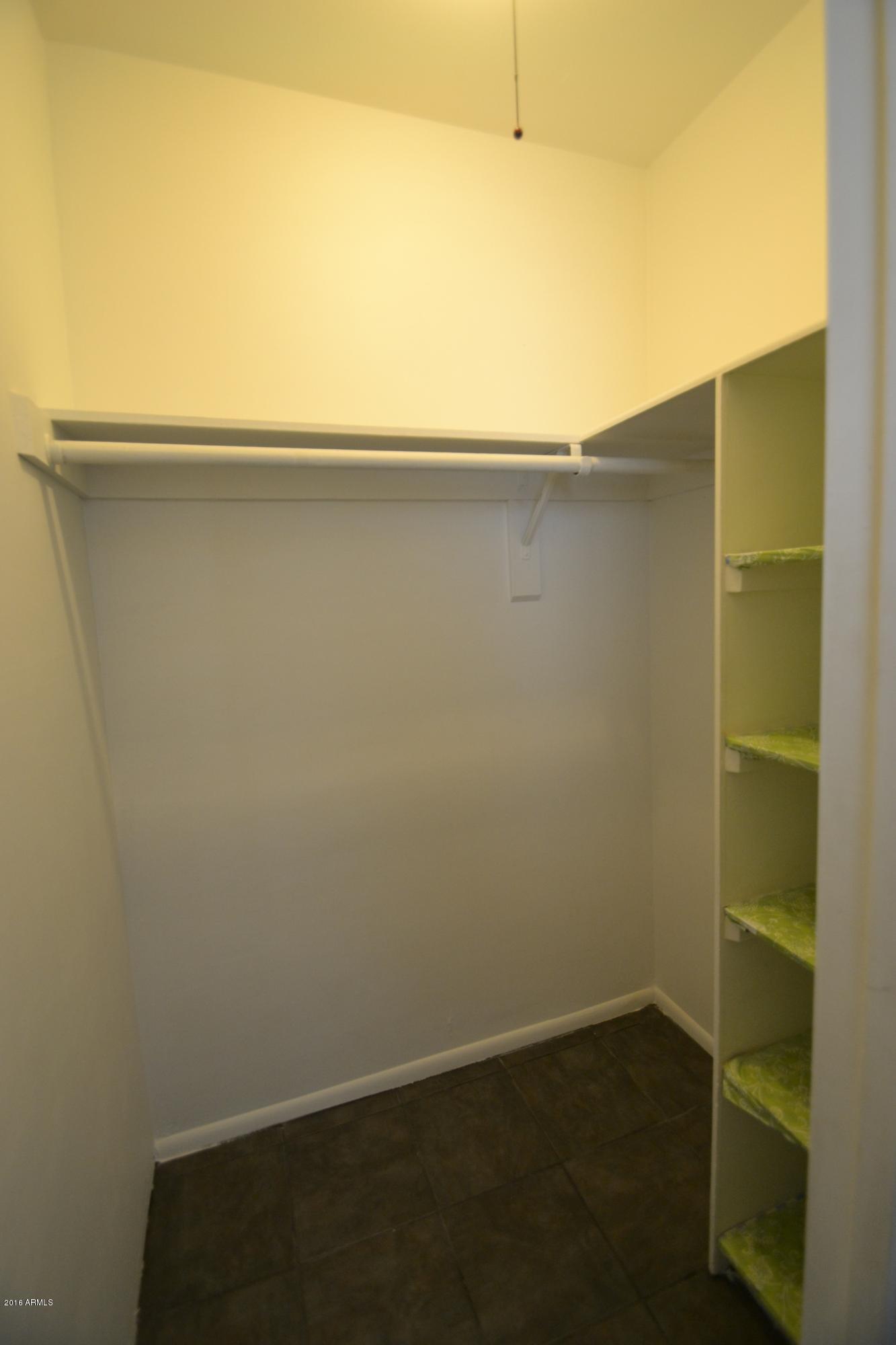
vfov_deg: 100.4
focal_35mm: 15
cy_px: 672
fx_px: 560
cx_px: 448
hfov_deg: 77.3
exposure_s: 1/60
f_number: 3.5
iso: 640
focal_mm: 10
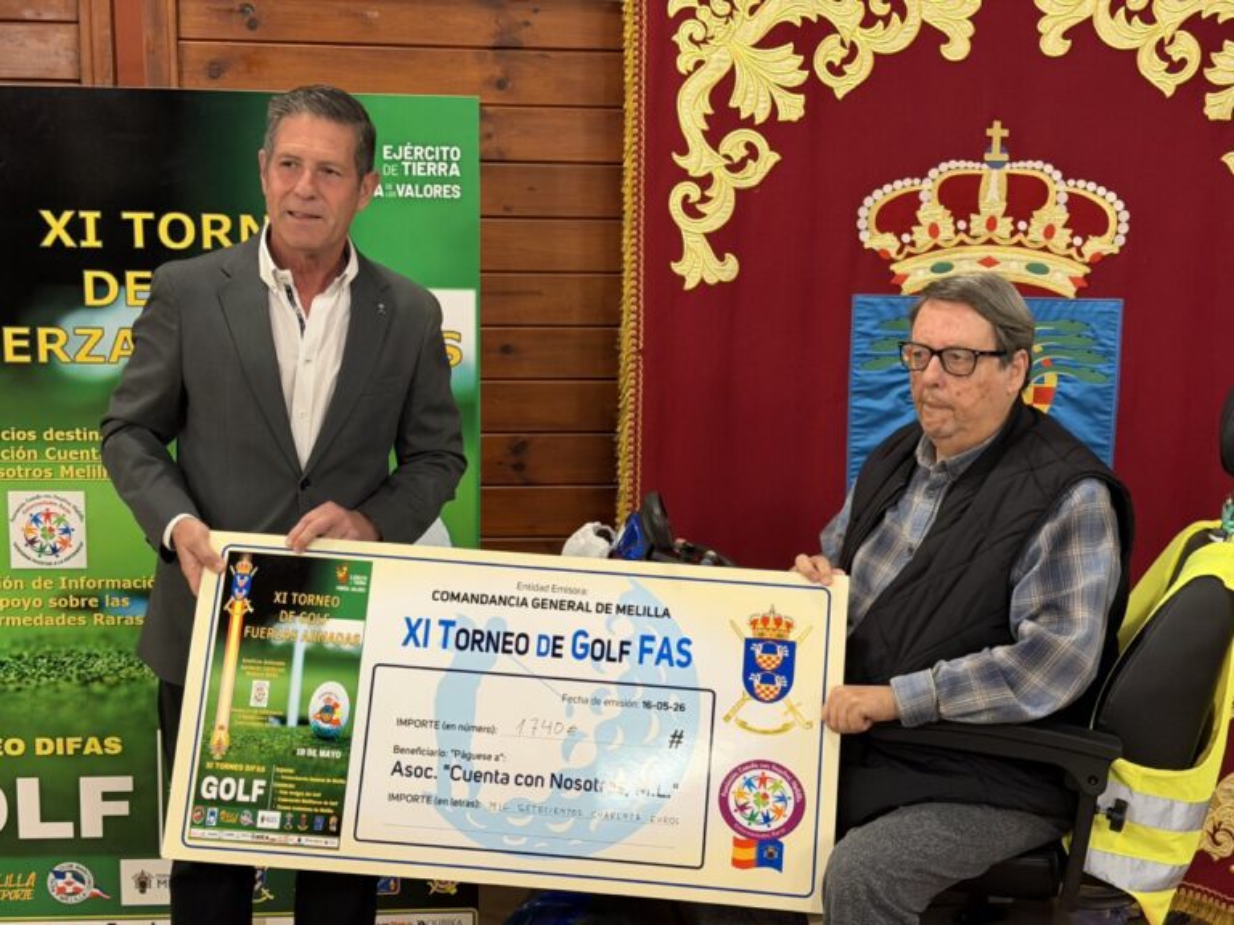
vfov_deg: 30.3
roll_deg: -0.5
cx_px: 617
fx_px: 1711
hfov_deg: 39.7
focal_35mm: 48
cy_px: 462
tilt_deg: -7.7
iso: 500
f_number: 1.78
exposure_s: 1/33
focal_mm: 6.76
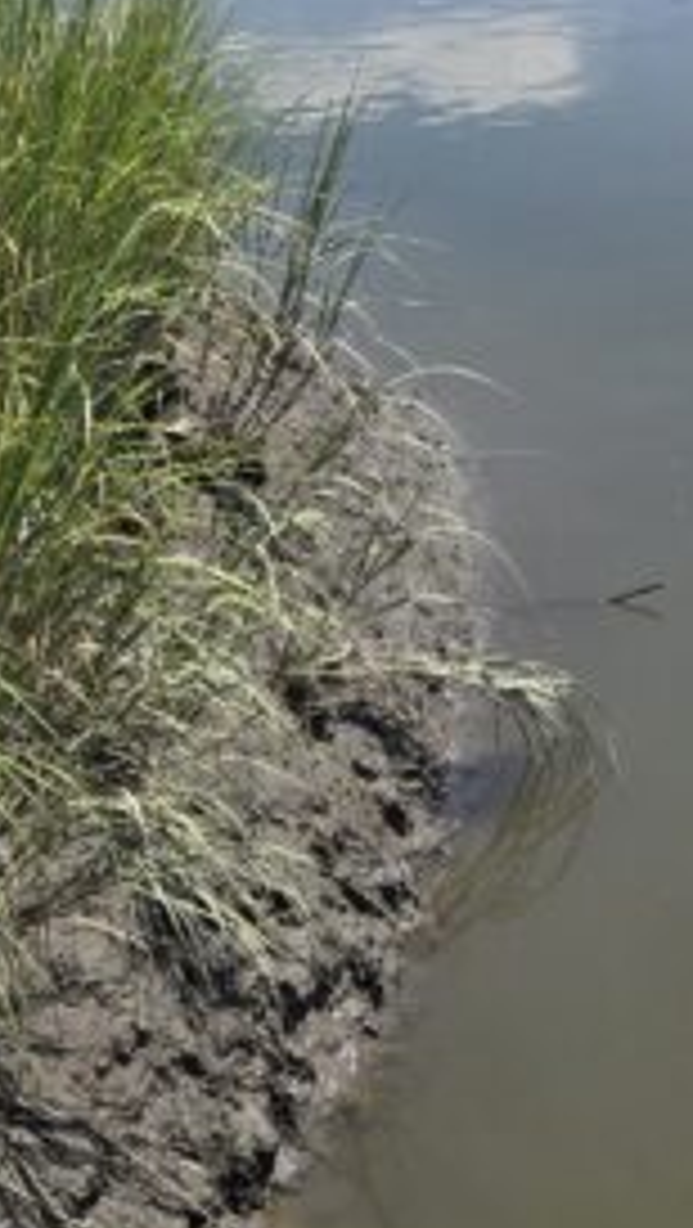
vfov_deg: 21.1
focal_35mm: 94
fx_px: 3064
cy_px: -234
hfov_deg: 12.9
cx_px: 310
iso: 25
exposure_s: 1/1973
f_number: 1.8
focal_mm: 5.4
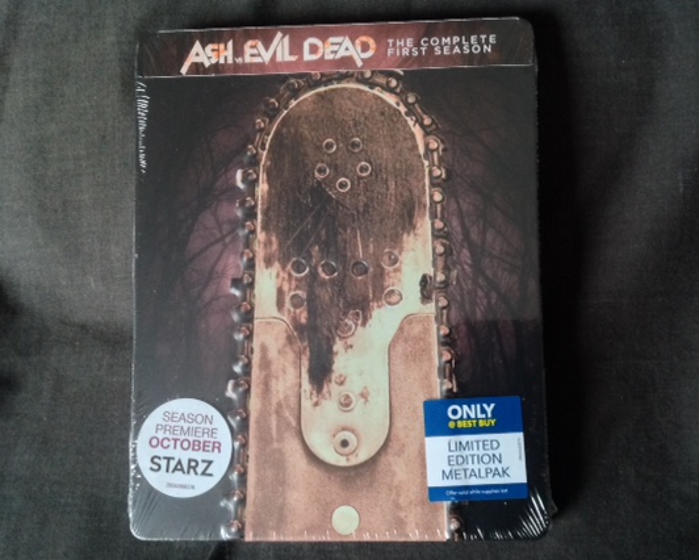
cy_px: 293
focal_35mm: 41
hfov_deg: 44.6
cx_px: 410
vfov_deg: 36.5
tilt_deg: -86.6
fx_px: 849
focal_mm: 4.28
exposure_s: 1/15
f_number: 2.4
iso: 400
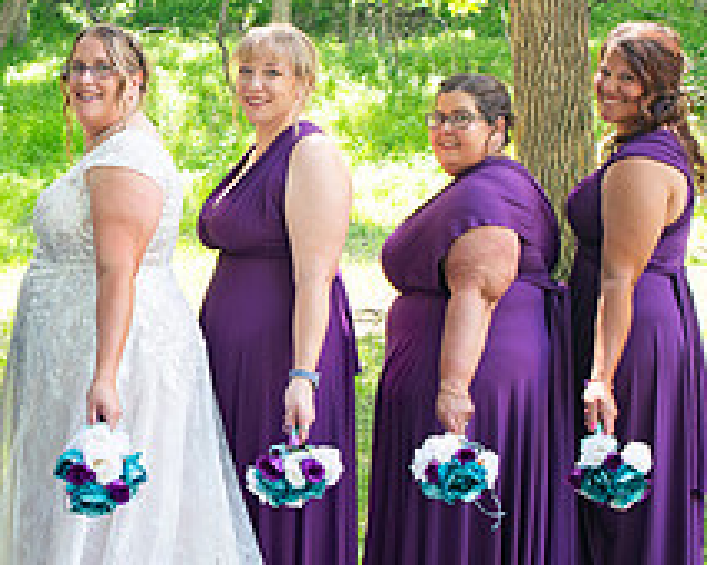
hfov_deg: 25.0
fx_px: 1547
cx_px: 73
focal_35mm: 74
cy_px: 231
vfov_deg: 20.7
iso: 250
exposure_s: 1/125
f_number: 5
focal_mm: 26
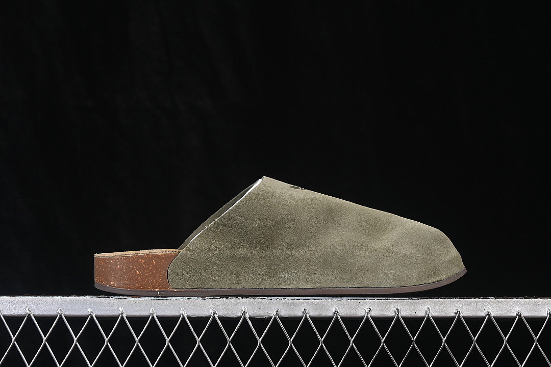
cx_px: 276
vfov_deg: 18.2
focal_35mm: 75
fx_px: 1148
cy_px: 184
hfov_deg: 27.0
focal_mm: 50
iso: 160
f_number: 7.1
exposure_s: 1/60
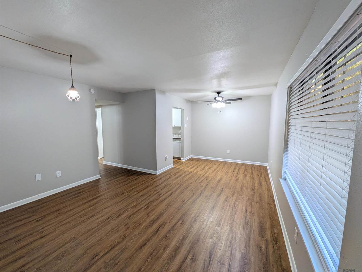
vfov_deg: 85.7
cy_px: 136
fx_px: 146
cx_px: 181
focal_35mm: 14
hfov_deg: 102.1
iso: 75
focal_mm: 1.85
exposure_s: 1/24
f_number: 2.2
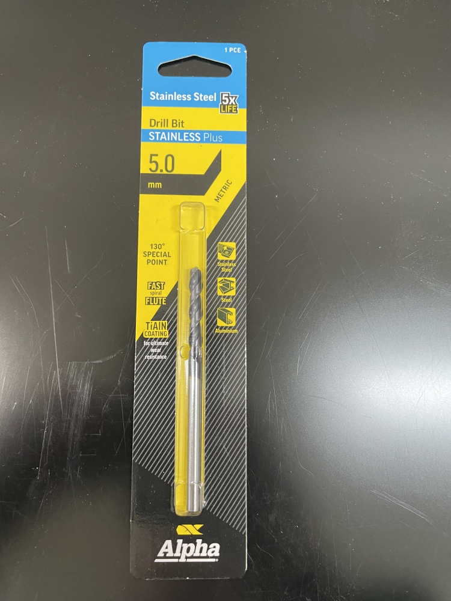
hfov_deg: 53.1
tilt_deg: -83.3
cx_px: 226
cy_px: 300
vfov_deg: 67.3
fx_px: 452
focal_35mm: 26
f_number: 1.6
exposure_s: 1/50
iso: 400
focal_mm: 4.2
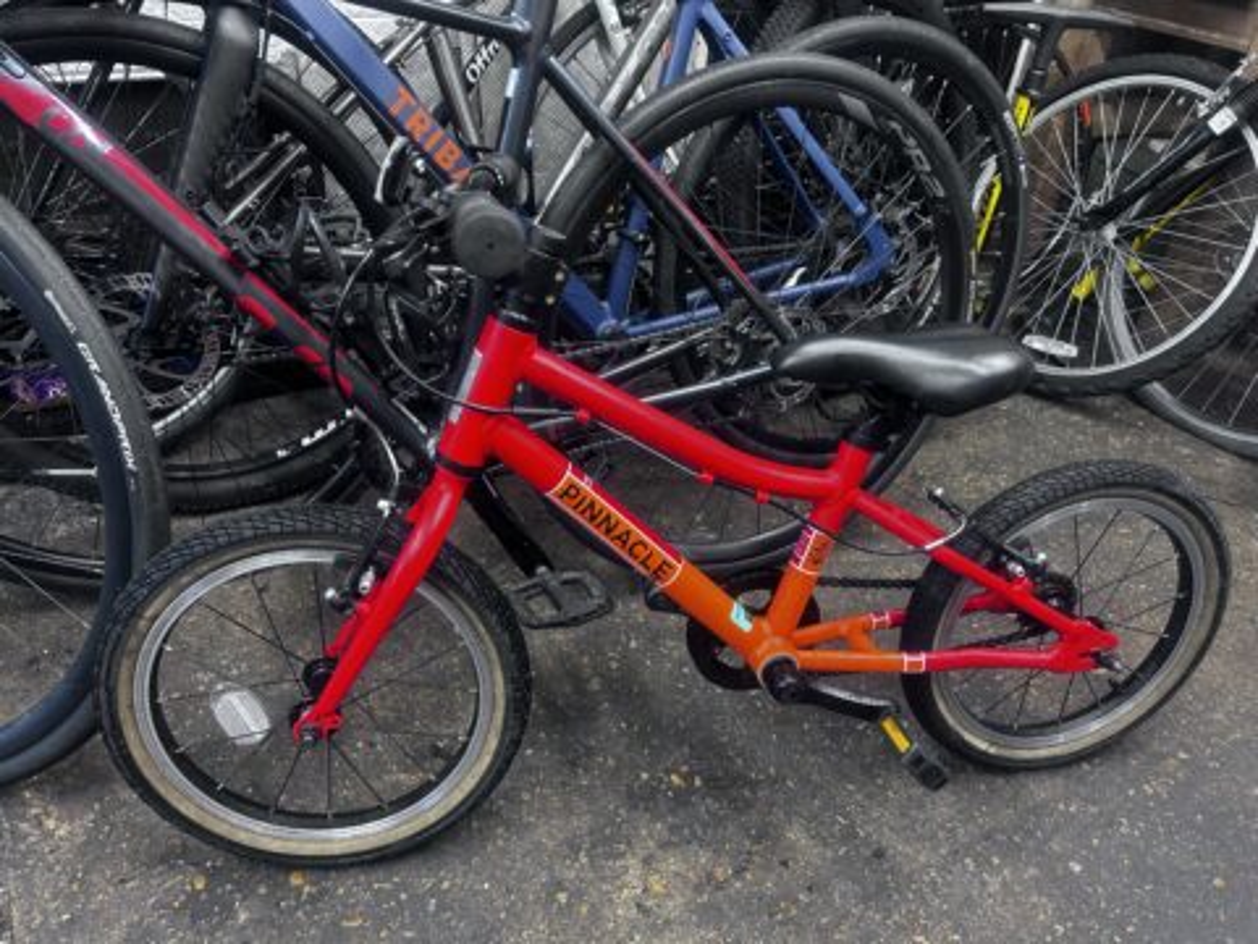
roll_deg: -4.8
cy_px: 472
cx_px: 629
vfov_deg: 53.1
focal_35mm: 26
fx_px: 945
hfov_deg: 67.3
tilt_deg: -36.4
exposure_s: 1/60
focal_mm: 5.7
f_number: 1.5
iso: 160
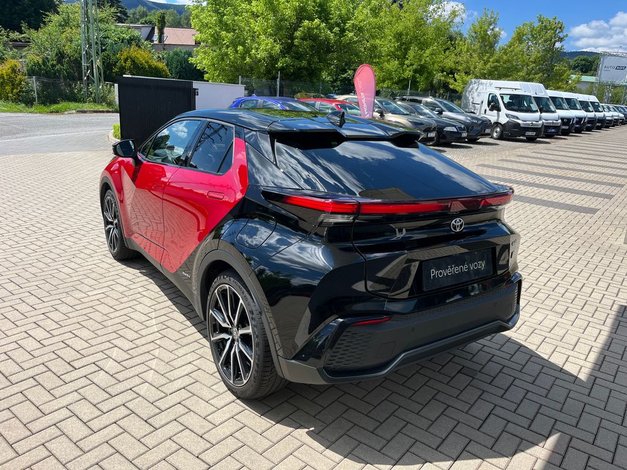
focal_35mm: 26
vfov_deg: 53.1
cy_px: 235
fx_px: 471
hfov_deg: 67.3
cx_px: 314
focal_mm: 5.1
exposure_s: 1/2632
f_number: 1.6
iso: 50
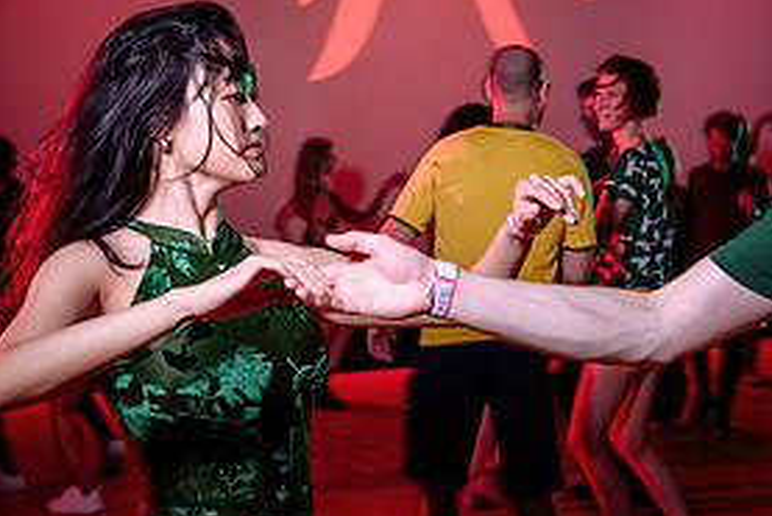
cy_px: 278
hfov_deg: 28.3
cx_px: 486
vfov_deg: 19.2
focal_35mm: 71
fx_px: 1523
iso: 1000
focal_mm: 32
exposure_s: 1/60
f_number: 3.2
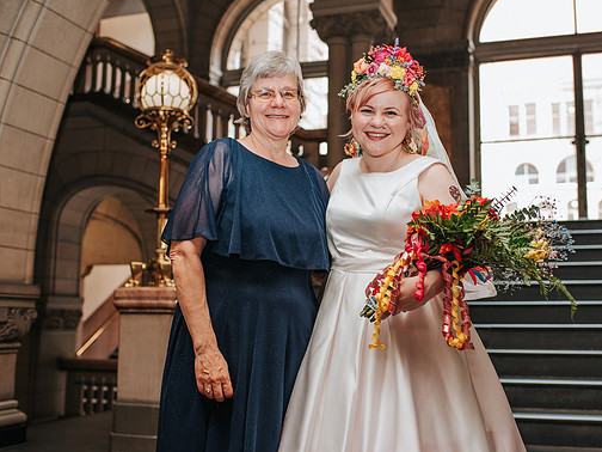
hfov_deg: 44.6
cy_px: 222
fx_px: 730
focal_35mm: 42
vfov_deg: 34.3
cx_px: 352
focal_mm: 35
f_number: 3.2
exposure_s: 1/200
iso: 1000
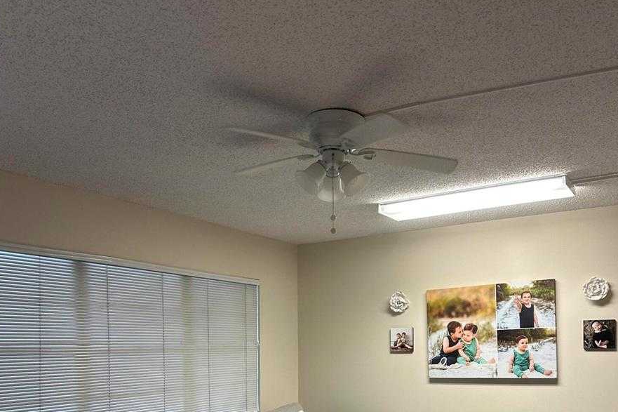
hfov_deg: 55.8
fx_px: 584
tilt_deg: +0.8
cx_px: 310
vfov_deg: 37.0
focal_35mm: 34
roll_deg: -0.2
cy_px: 351
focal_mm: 6.86
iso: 160
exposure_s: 1/120
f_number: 1.78
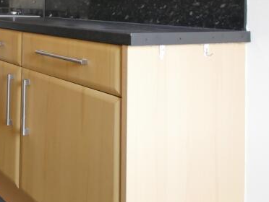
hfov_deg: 32.4
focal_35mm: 44
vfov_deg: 30.5
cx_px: -80
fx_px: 342
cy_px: -2
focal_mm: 8
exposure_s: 1/60
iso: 1000
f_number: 4
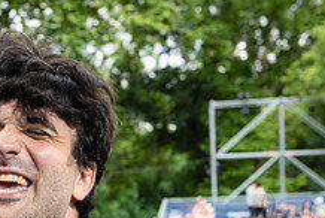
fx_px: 1058
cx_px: 75
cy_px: 284
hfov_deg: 17.4
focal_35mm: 117
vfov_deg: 11.4
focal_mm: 44
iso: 500
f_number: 4.5
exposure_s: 1/200
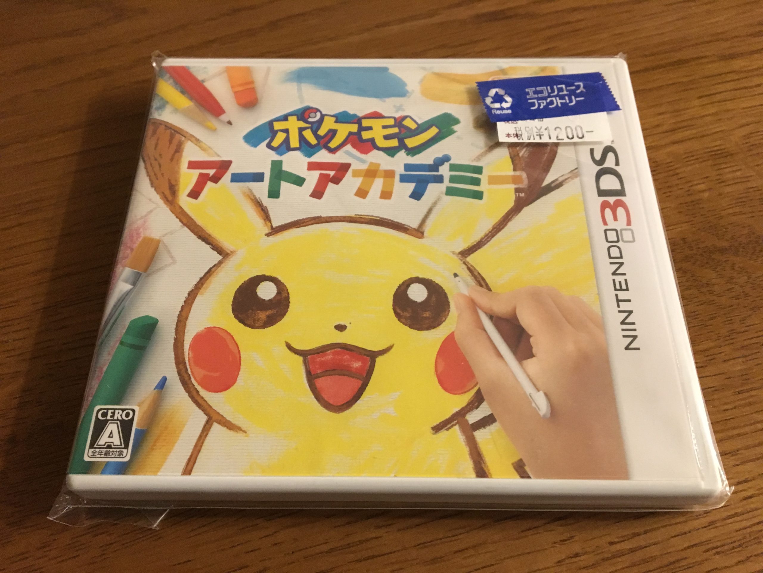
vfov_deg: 48.2
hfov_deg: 61.7
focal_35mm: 29
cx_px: 382
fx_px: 639
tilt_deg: -61.3
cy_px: 286
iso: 200
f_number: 2.2
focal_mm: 4.15
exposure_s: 1/20
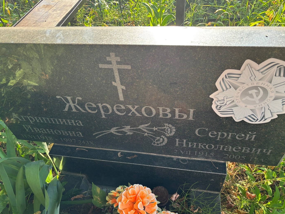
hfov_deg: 65.3
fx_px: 222
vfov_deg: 51.3
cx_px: 143
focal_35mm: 27
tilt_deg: -47.4
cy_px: 108
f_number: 1.6
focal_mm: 5.96
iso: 40
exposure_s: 1/164
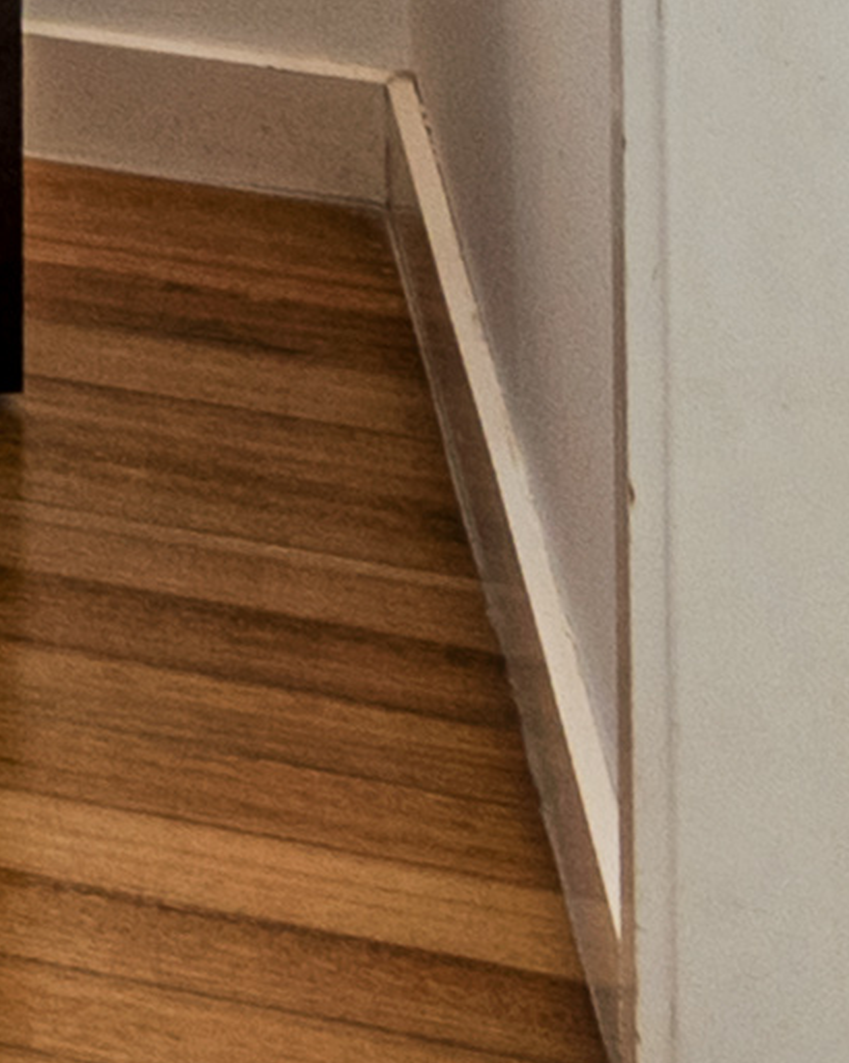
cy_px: -1486
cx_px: -4689
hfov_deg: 4.5
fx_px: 6914
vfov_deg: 8.1
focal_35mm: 220
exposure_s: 1/25
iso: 100
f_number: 10
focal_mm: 20
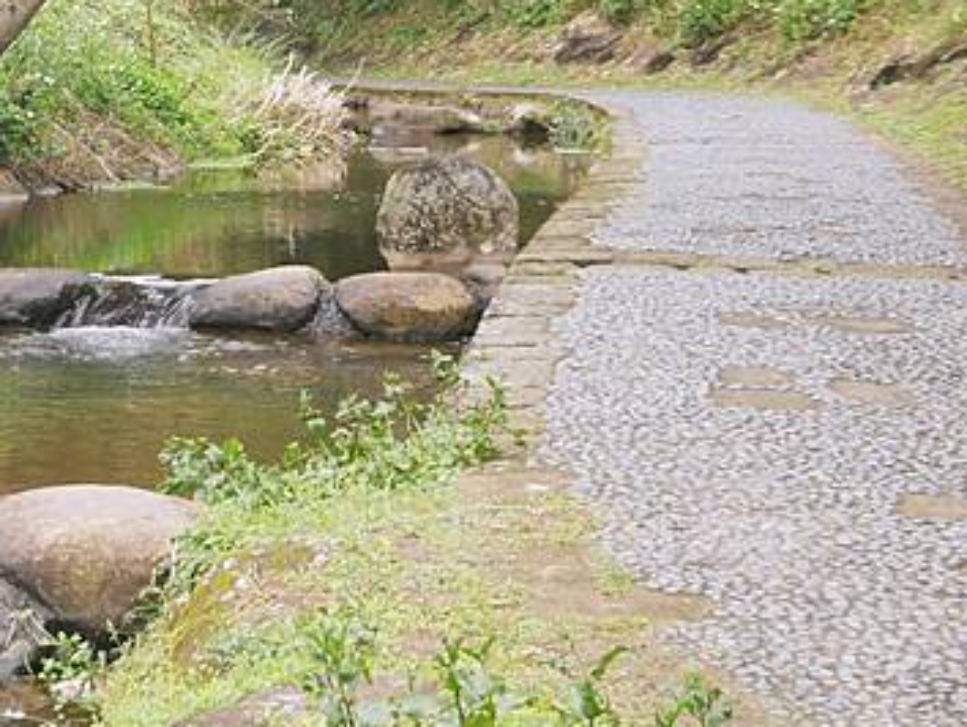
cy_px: -31
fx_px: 2684
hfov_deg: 19.7
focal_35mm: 96
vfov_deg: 15.1
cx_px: -55
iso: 250
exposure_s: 1/60
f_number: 4.1
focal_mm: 17
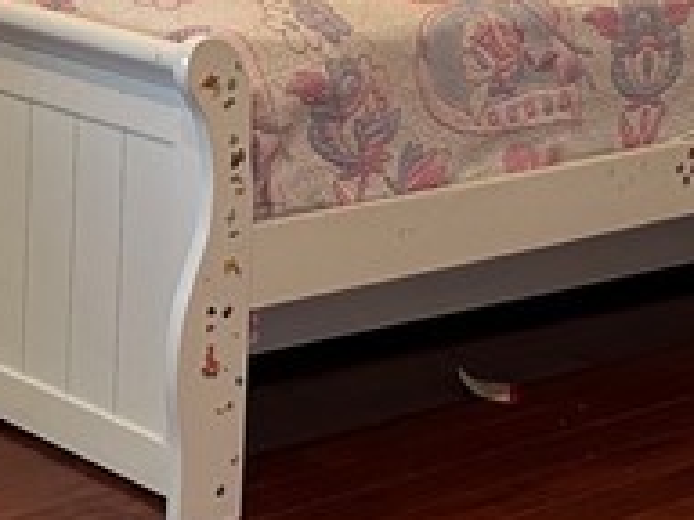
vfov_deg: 11.1
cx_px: -401
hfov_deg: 14.2
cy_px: -264
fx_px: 2566
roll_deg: +0.4
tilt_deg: -5.0
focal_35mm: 128
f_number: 1.78
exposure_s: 1/120
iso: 125
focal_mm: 6.86
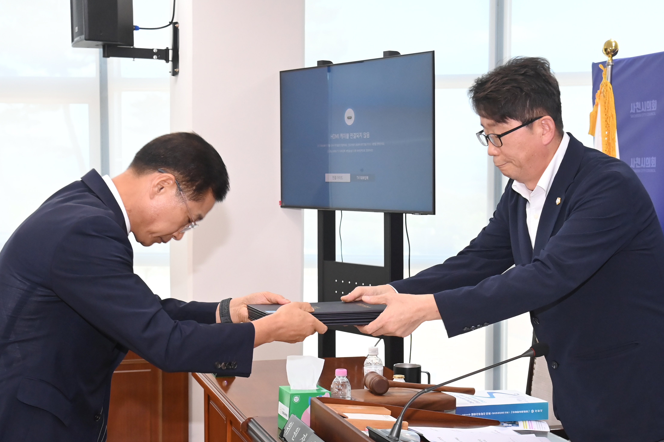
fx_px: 885
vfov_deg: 28.0
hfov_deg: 41.1
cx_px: 361
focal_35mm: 48
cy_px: 270
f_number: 6.3
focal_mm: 38
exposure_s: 1/250
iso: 3200
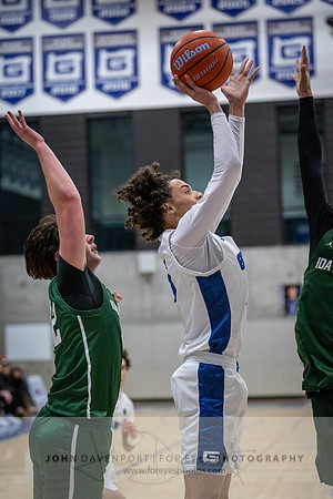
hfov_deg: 14.4
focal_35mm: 95
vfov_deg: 21.5
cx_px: 166
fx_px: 1318
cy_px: 250
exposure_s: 1/1000
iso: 9000
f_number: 2.8
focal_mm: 95
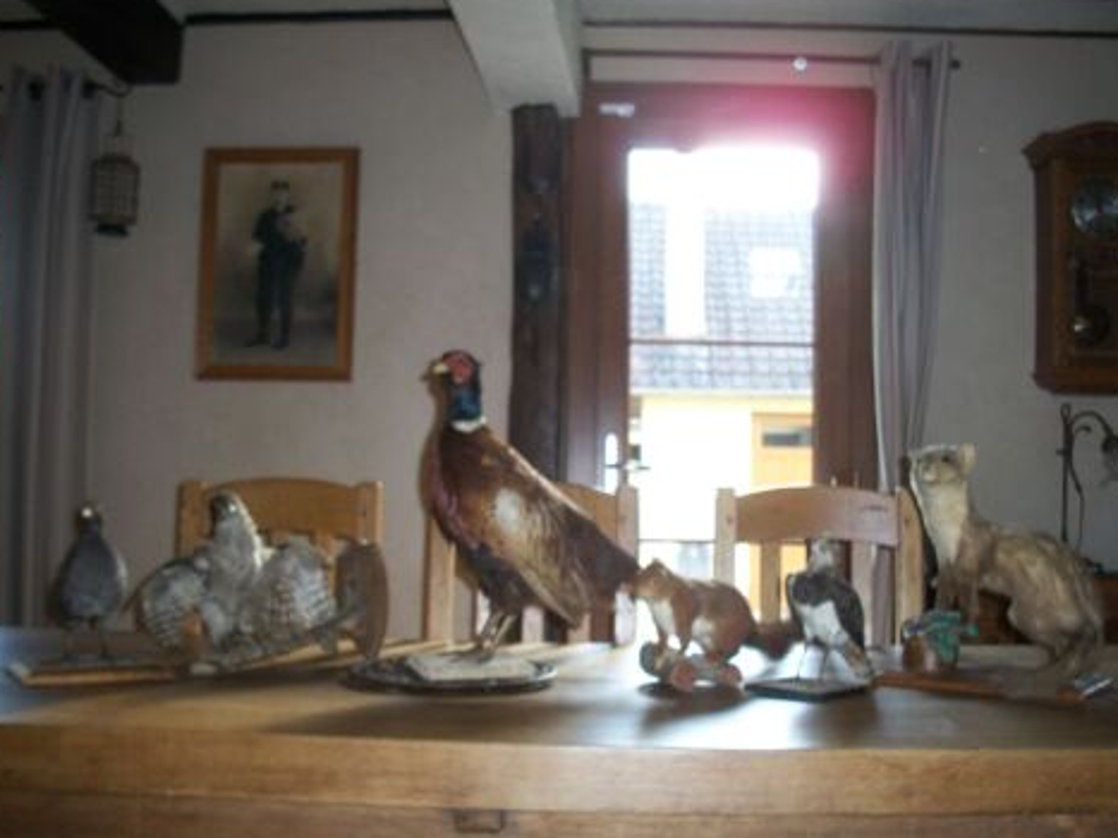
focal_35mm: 36
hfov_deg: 51.4
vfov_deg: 39.6
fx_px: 1162
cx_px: 558
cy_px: 414
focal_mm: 6.3
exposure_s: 1/30
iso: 160
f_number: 3.1
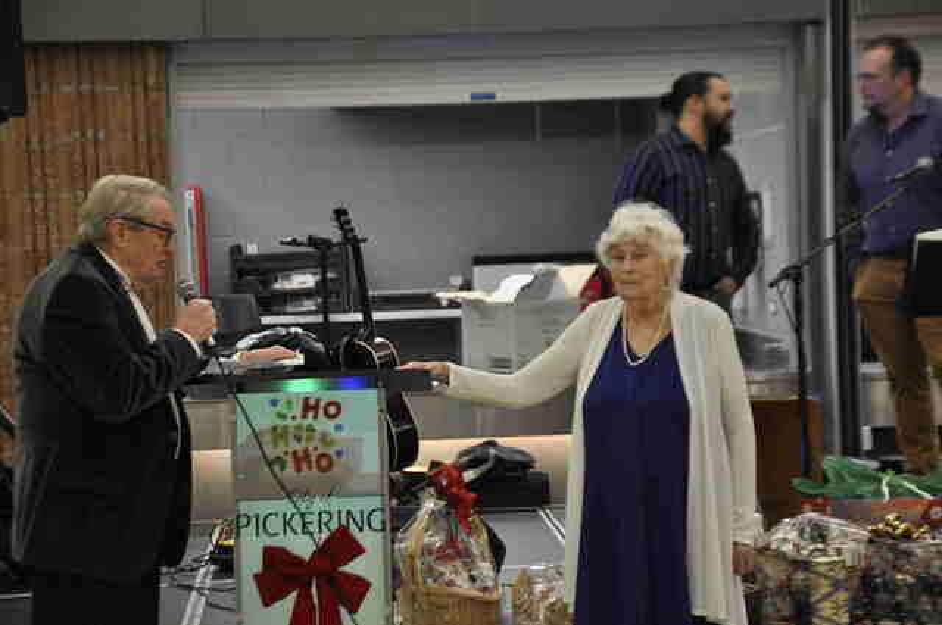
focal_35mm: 105
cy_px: 312
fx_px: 2744
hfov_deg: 19.5
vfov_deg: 13.0
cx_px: 471
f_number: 5
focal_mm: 70
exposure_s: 1/40
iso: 560
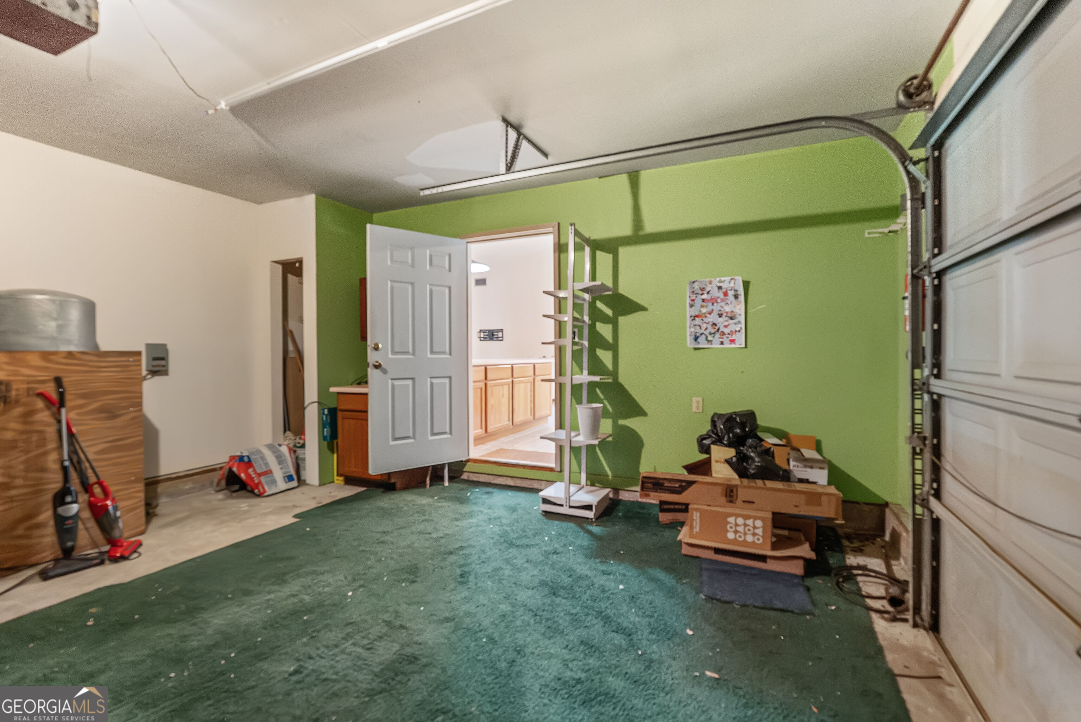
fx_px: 481
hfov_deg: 96.7
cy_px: 361
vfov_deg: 73.8
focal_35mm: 16
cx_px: 540
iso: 12800
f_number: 5.6
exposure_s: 1/2.5
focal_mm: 16
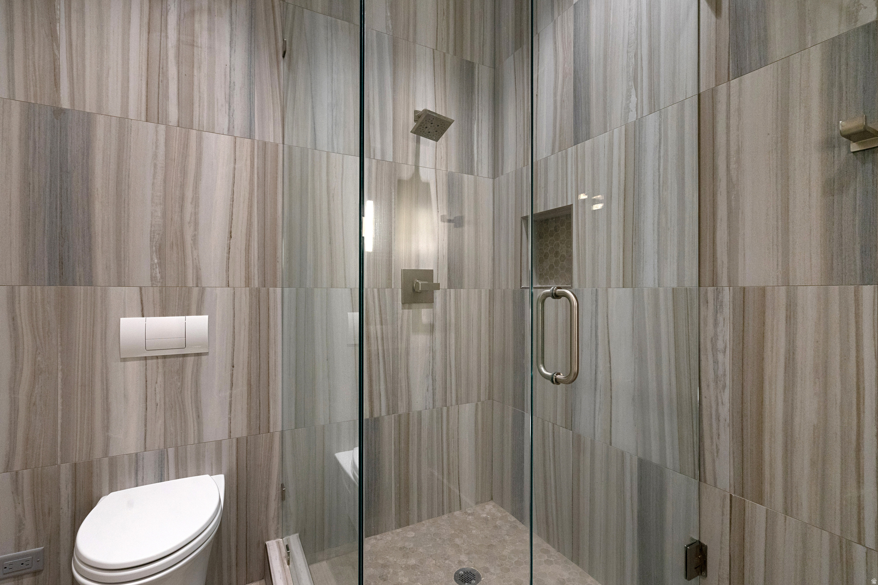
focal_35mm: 16
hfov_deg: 96.7
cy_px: 292
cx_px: 439
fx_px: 390
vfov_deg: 73.7
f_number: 9
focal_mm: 16
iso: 1250
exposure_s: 1/40
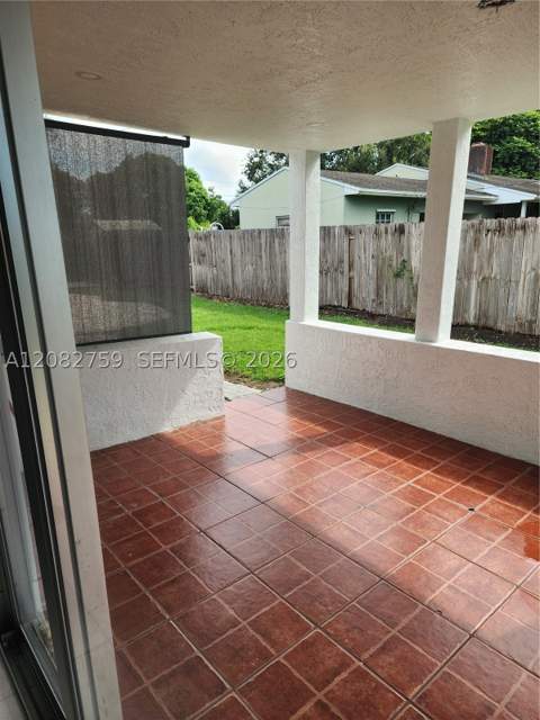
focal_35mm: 23
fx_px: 478
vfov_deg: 73.9
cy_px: 360
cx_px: 270
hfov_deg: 58.9
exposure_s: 1/239
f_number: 1.8
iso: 12
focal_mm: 6.4
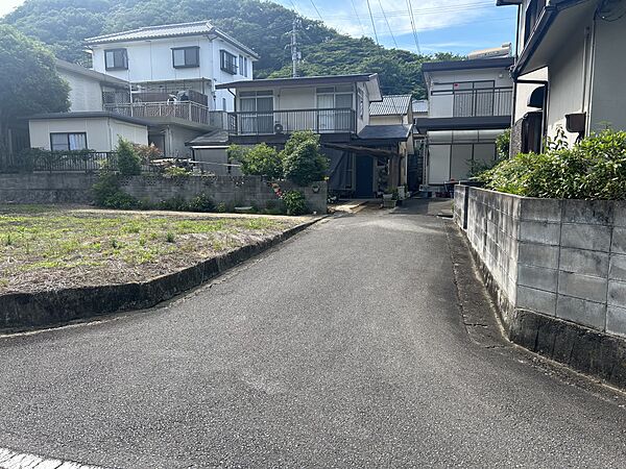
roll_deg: +0.3
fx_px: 470
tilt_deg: -7.2
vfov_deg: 53.1
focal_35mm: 26
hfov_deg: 67.3
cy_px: 234
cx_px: 313
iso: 50
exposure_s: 1/1511
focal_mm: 5.7
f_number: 1.5
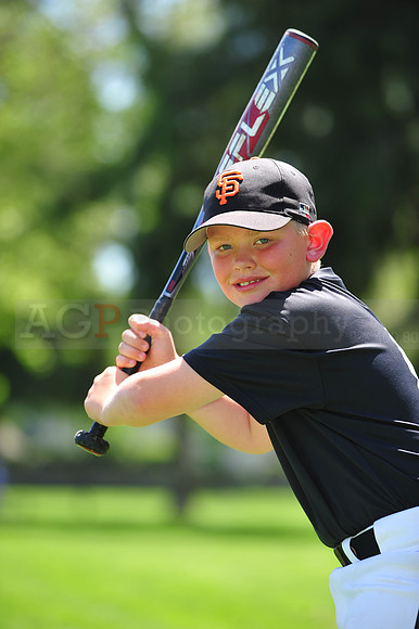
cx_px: 210
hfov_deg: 6.9
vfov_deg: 10.3
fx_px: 3496
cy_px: 314
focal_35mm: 200
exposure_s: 1/400
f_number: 4.5
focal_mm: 200
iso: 200
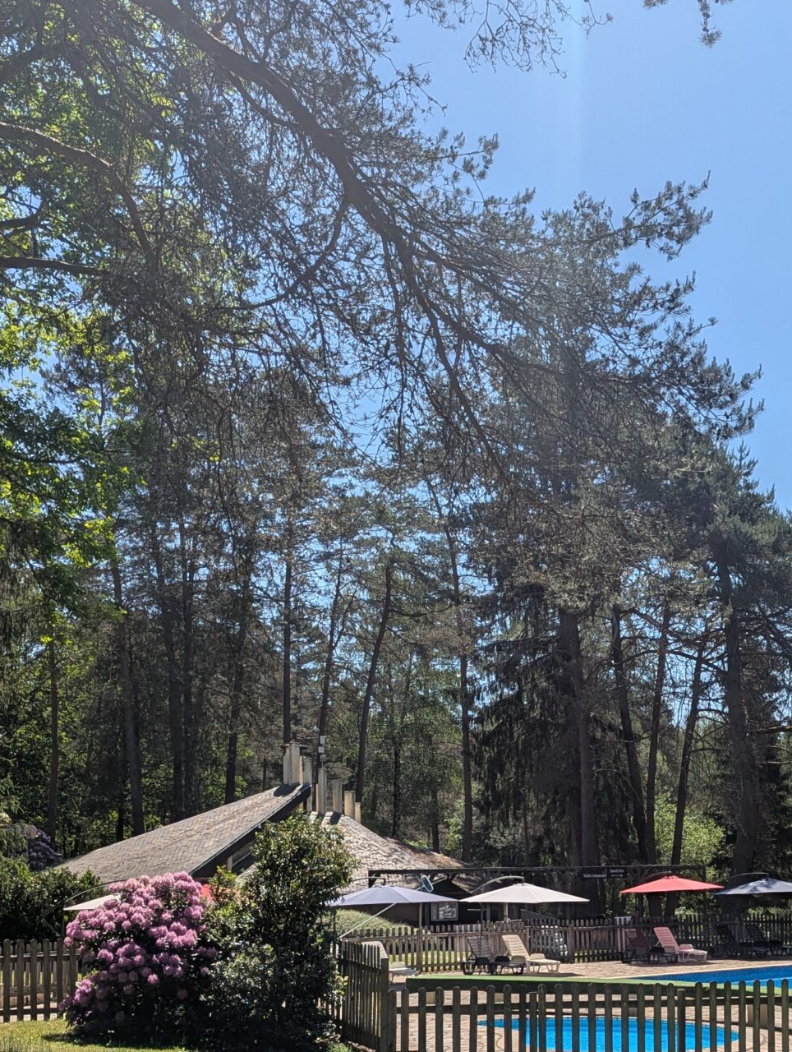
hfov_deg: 30.0
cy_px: 775
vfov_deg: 38.7
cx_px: 551
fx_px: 1460
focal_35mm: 48
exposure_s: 1/2463
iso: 42
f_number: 1.85
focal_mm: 6.81
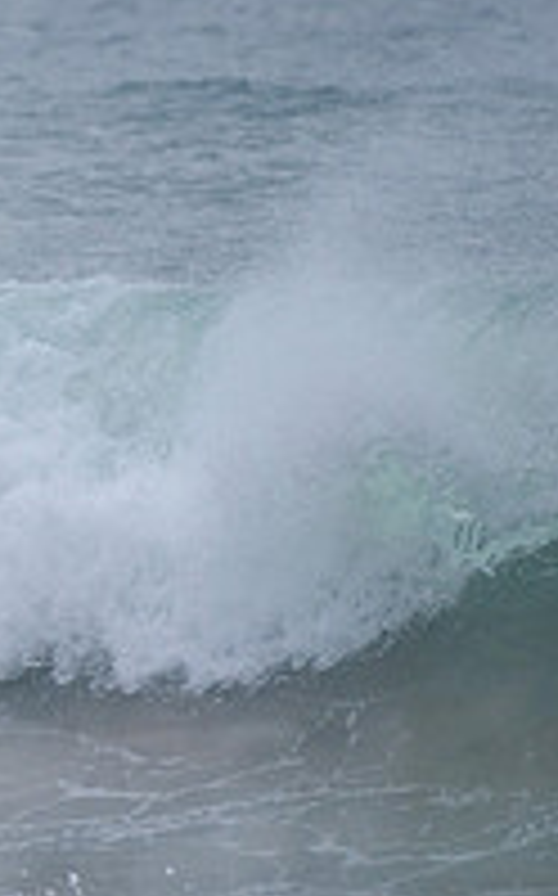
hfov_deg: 0.7
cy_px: 543
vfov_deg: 1.2
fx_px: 44356
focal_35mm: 1819
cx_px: -688
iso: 220
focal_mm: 500
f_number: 5.6
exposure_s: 1/2000
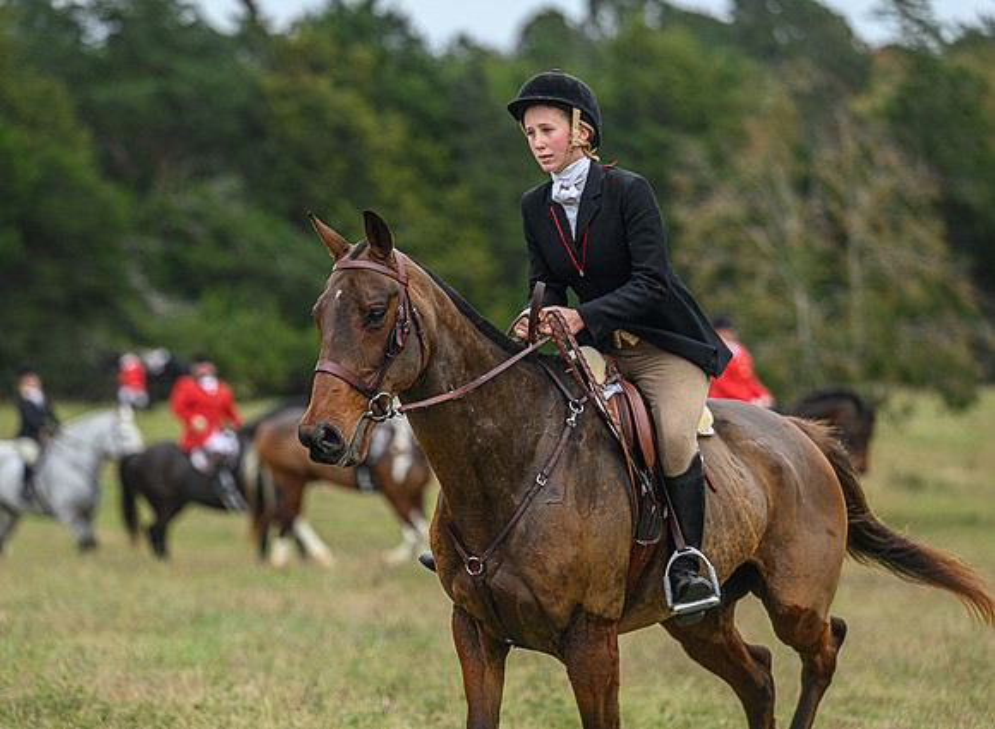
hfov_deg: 11.0
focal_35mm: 181
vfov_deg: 8.1
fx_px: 5150
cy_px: 378
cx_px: 445
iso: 500
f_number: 3.2
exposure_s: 1/640
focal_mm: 145
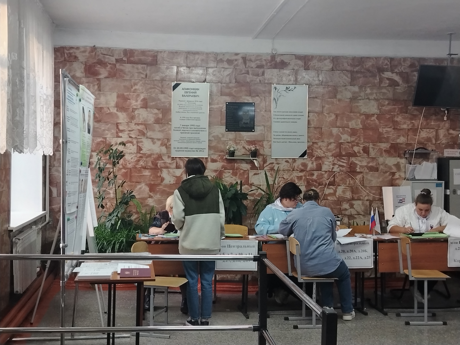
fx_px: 625
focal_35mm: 47
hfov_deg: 40.4
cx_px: 230
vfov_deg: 30.9
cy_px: 172
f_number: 1.75
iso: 578
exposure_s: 1/30
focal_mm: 5.25
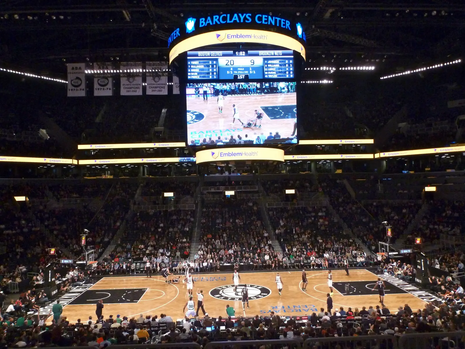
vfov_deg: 53.1
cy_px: 174
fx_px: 349
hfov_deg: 67.3
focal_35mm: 26
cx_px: 232
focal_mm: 4.7
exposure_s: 1/60
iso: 400
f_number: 3.4
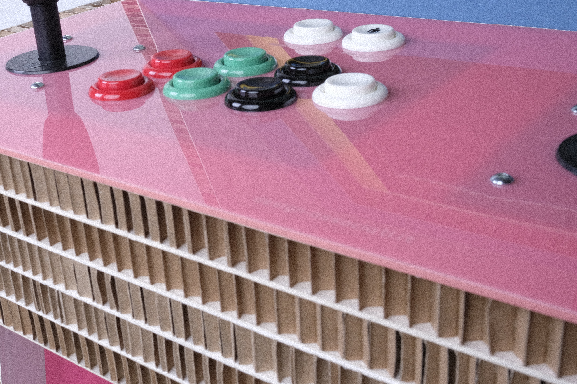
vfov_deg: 27.5
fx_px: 785
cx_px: 191
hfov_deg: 39.8
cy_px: 195
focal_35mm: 49
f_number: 16
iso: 400
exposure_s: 1/125
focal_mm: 23
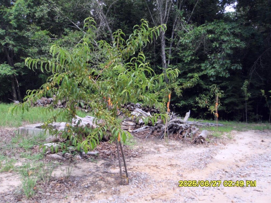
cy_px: 102
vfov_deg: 40.7
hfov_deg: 52.6
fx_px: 274
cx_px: 136
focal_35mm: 35
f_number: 3.5
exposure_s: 1/250
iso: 80
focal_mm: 6.3
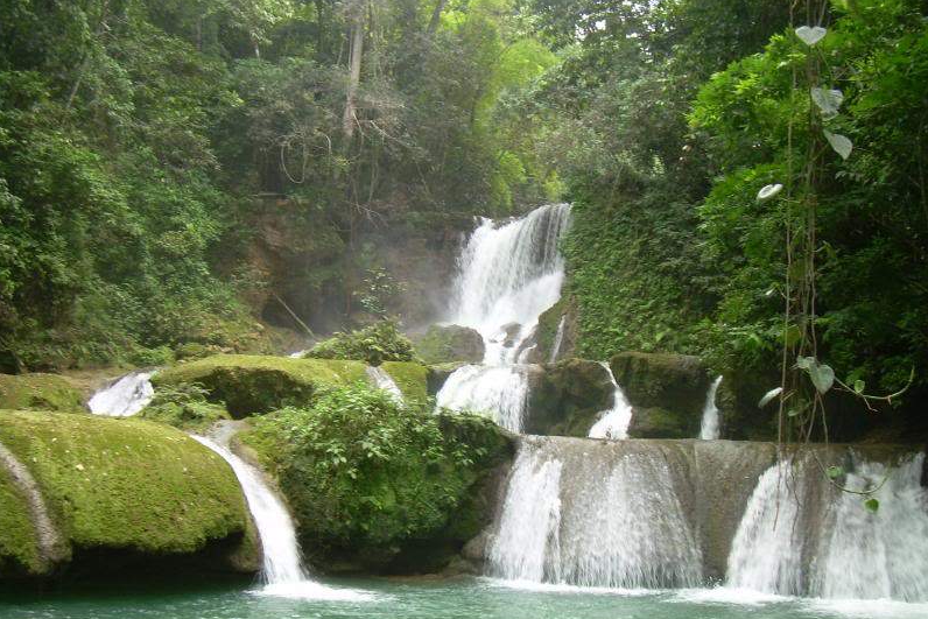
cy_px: 328
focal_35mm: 46
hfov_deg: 42.7
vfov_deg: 29.3
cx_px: 463
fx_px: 1186
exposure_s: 1/42.4
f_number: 2.9
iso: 50
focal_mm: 7.2
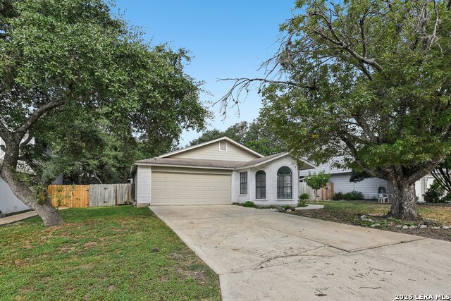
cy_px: 150
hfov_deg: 90.0
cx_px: 226
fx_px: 226
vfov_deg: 67.4
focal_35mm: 18
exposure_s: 1/250
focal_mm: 18
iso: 400
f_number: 8
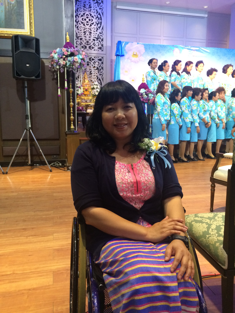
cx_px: 118
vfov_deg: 61.7
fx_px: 262
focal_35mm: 29
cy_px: 156
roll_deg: +0.3
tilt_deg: -9.7
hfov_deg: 48.2
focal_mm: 4.15
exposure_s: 1/33
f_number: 2.2
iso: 250
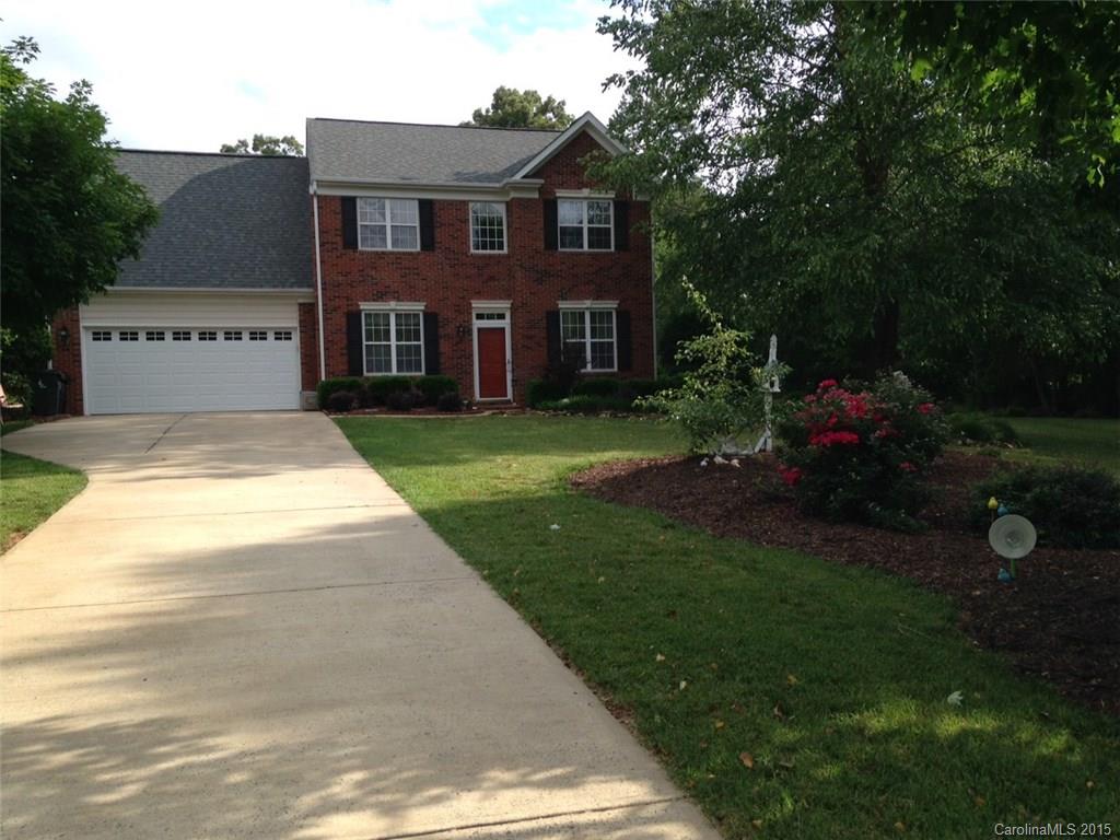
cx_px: 560
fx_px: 1068
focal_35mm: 33
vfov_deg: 42.9
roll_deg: +0.8
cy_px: 420
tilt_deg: -2.1
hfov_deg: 55.4
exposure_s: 1/919
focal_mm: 4.12
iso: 50
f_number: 2.4
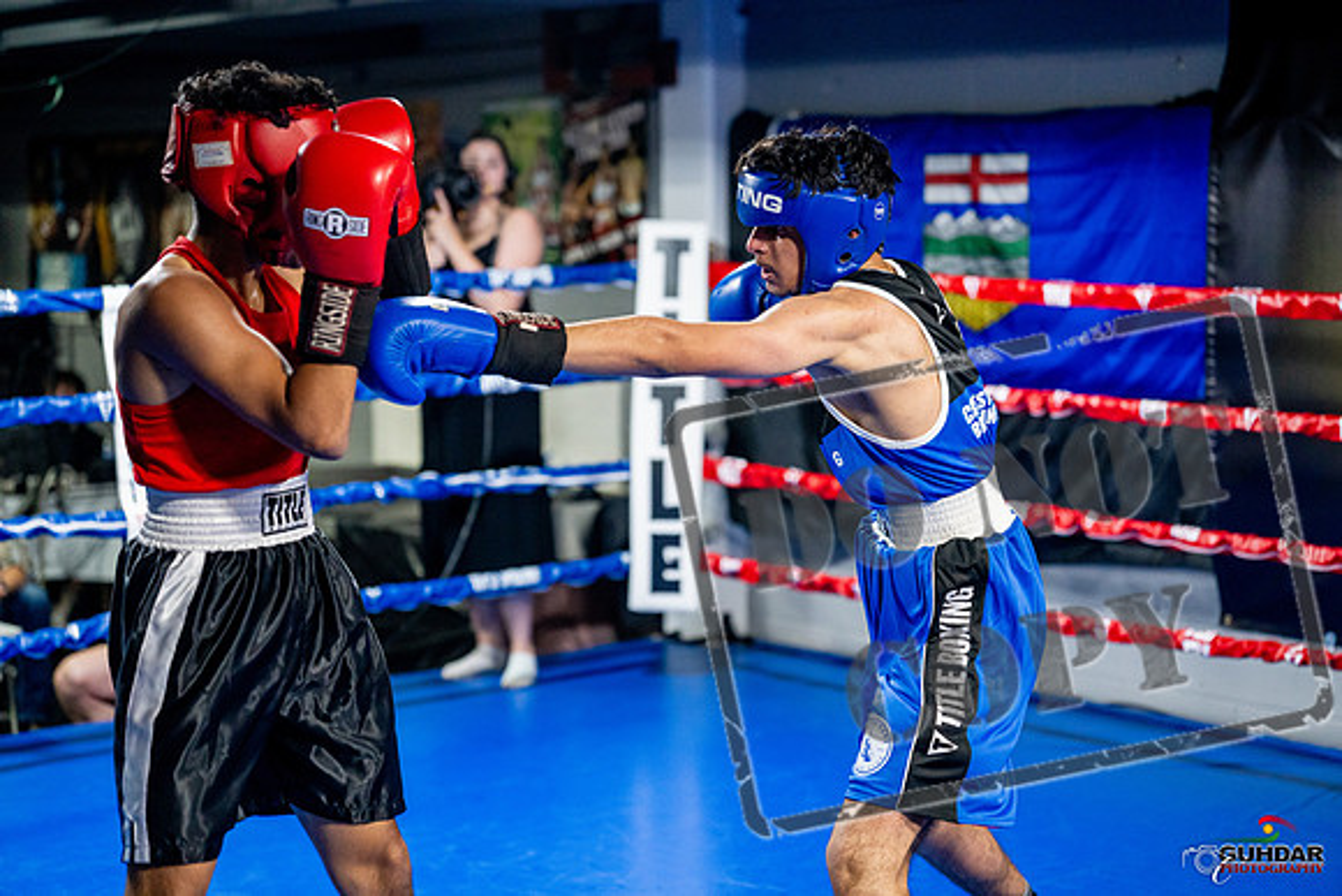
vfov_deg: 20.6
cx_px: 671
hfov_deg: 30.5
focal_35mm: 66
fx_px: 2461
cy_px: 448
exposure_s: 1/1000
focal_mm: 66
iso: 4000
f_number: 2
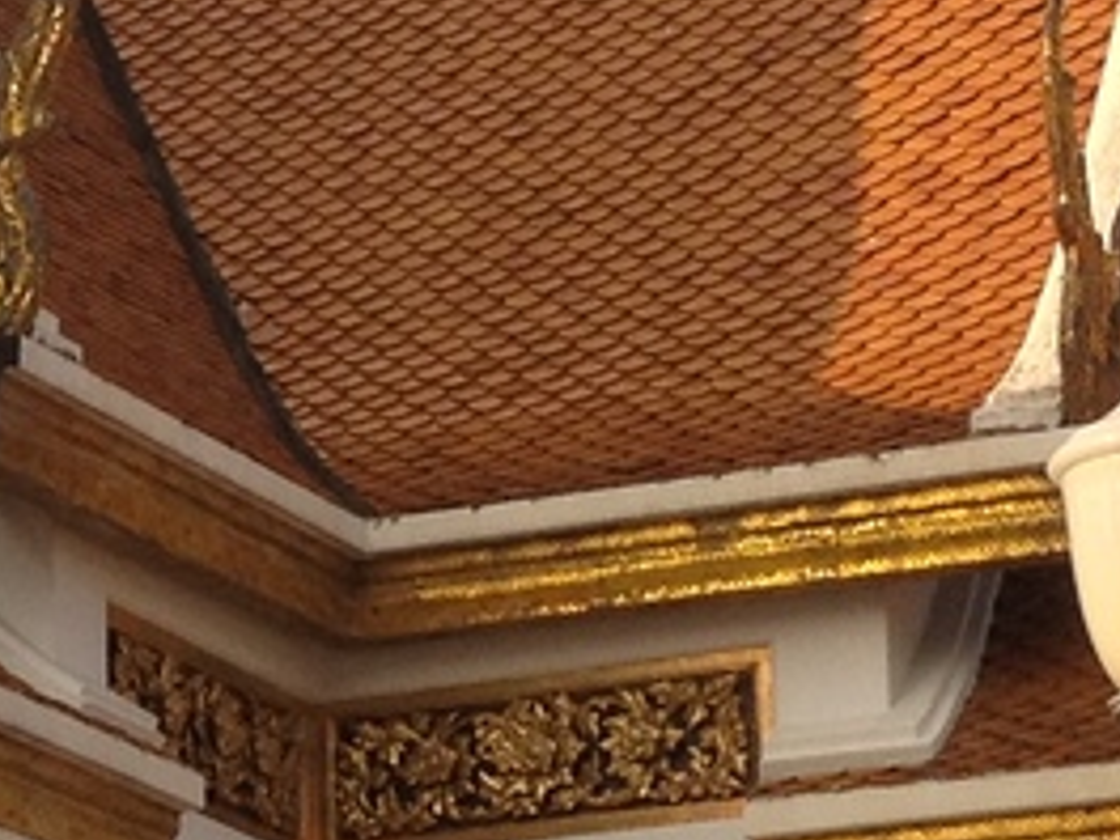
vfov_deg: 7.0
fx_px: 6859
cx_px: -170
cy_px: 806
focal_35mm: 212
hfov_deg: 9.2
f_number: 2.4
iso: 64
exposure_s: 1/920
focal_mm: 4.28
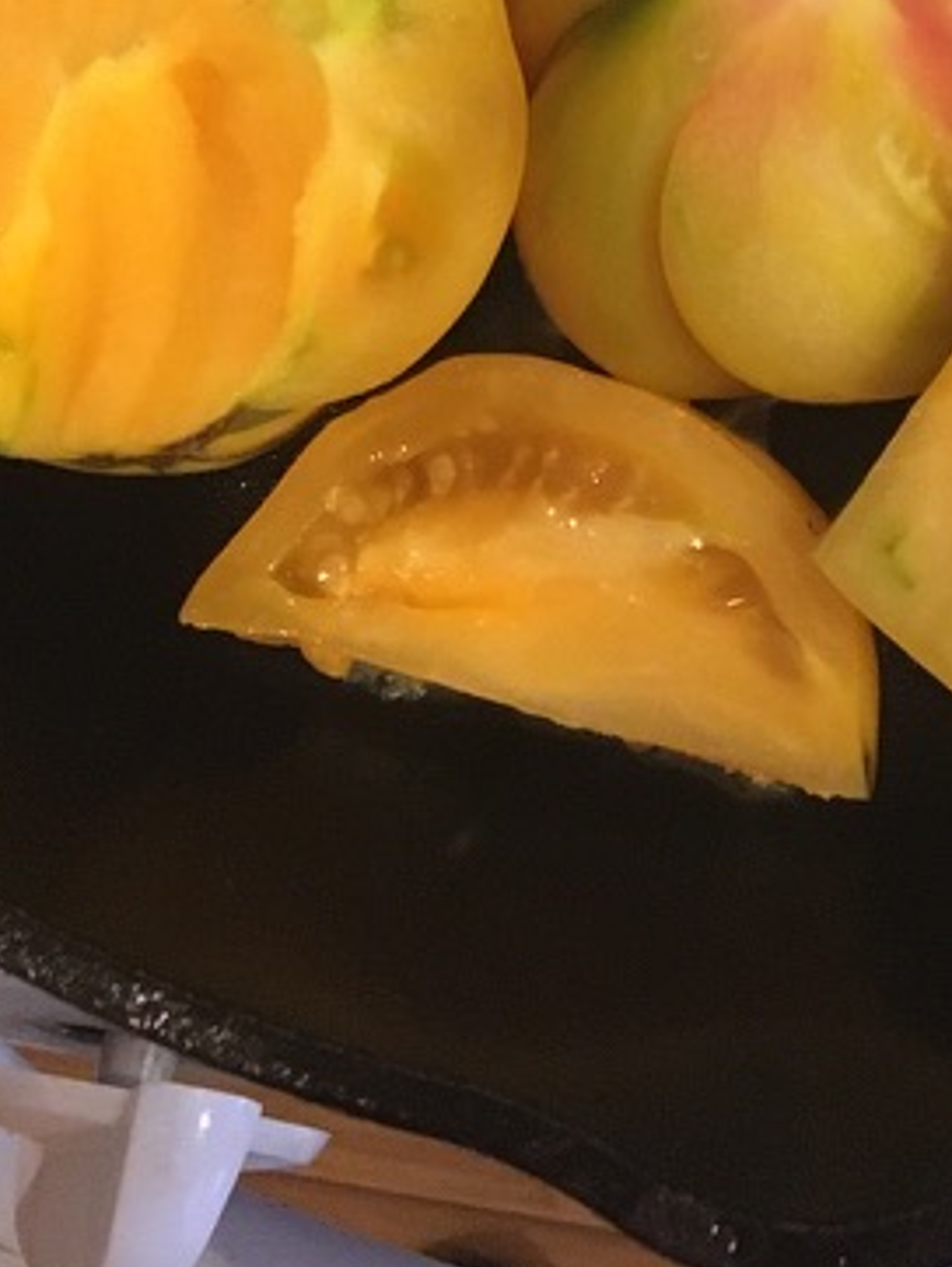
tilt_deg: -68.1
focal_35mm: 82
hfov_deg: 17.8
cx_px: 819
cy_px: -448
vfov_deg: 21.2
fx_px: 3003
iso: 200
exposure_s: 1/20
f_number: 2.2
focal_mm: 4.15
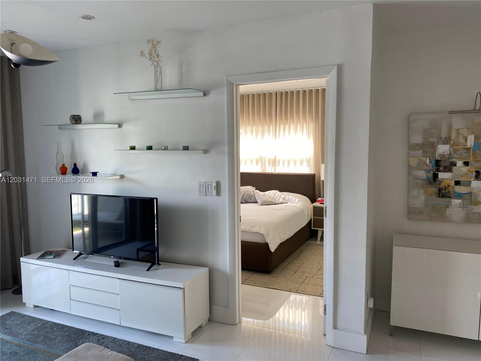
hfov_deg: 67.3
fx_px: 361
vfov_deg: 53.1
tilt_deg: -6.8
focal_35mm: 26
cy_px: 180
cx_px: 240
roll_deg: +1.0
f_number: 1.8
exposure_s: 1/120
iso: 80
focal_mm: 4.25
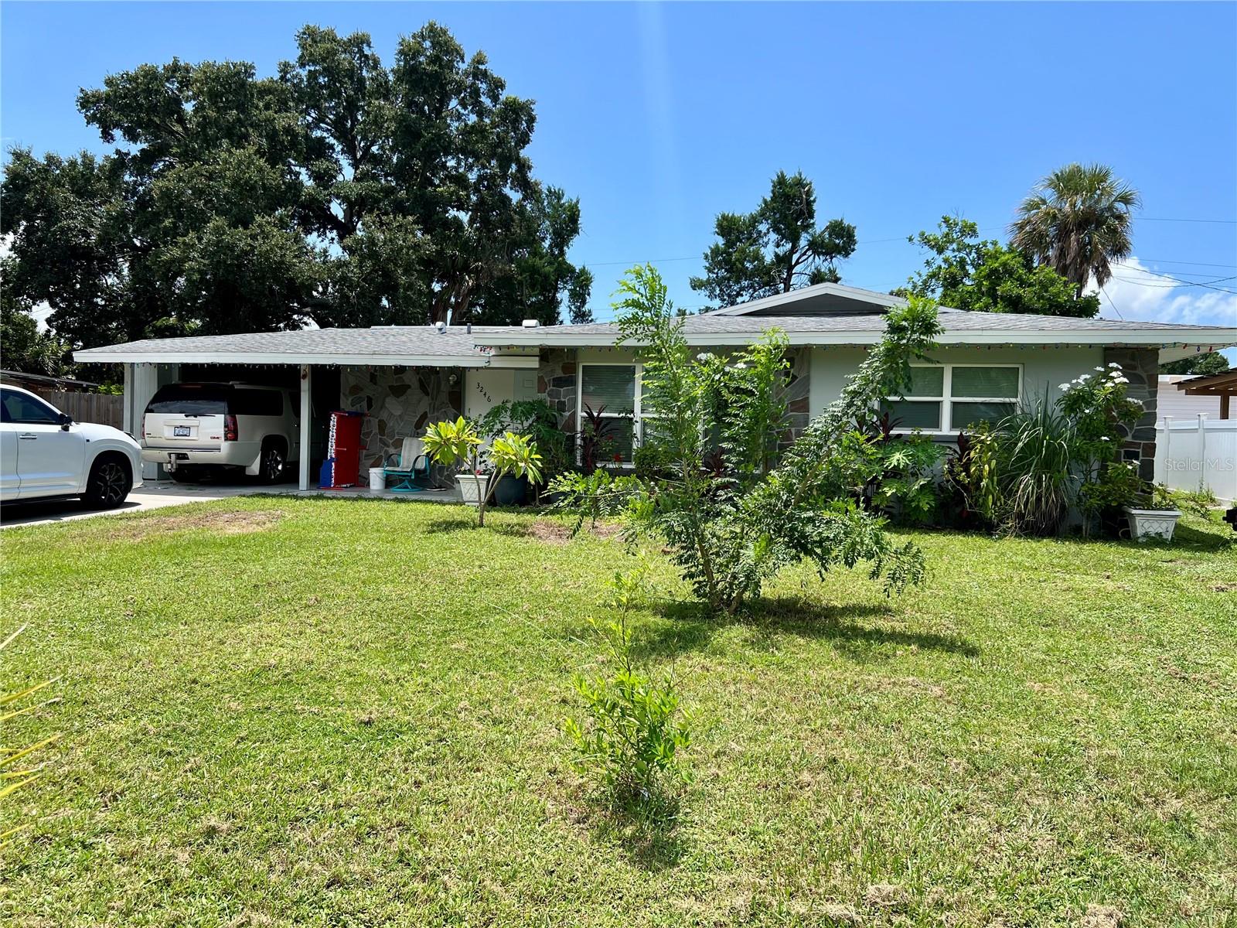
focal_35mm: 26
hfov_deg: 67.3
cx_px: 618
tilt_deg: -2.3
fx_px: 929
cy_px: 464
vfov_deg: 53.1
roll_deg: -0.8
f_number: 1.5
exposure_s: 1/3460
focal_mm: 5.7
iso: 50
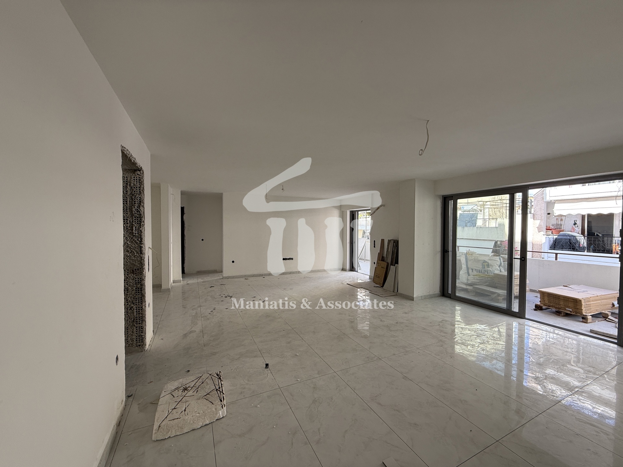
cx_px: 312
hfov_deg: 102.1
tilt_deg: -0.9
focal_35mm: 14
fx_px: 252
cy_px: 234
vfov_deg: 85.7
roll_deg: -1.3
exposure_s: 1/143
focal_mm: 2.22
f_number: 2.2
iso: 64
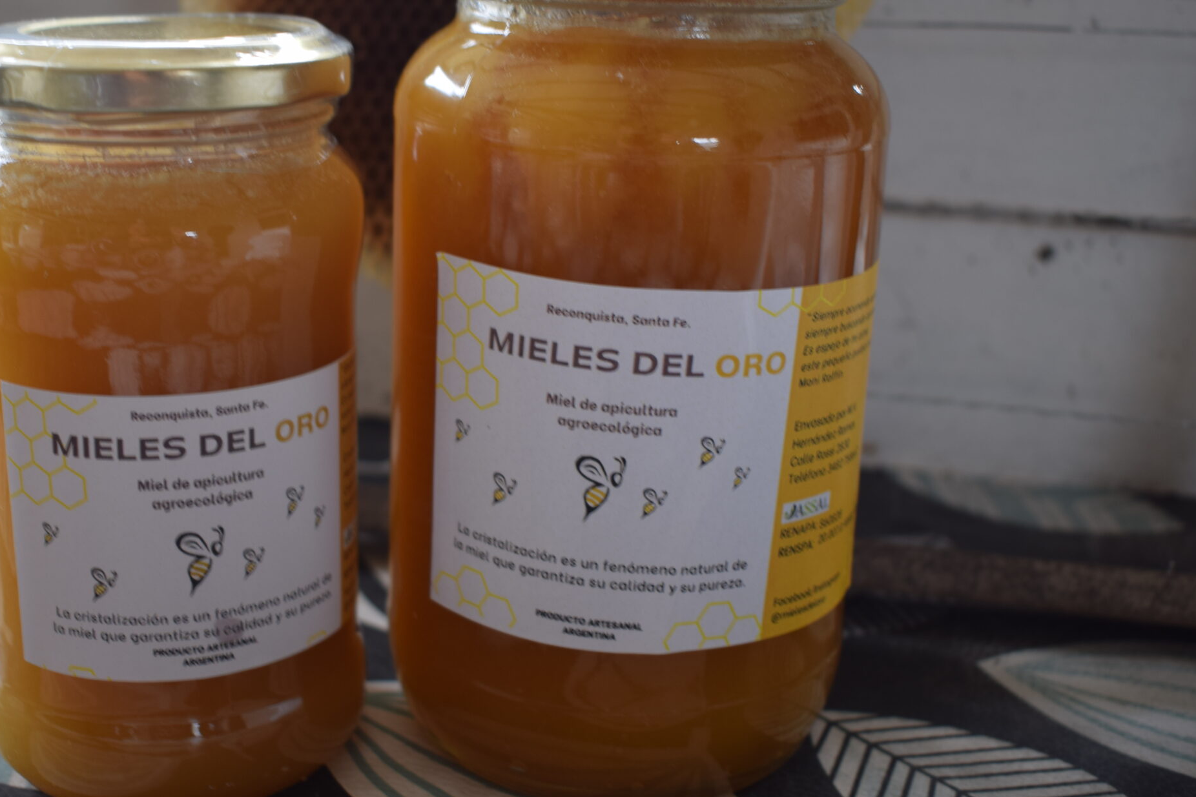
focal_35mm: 48
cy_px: 355
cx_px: 459
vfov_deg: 28.2
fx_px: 1584
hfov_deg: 41.1
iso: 100
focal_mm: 23
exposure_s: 1/13
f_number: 3.8
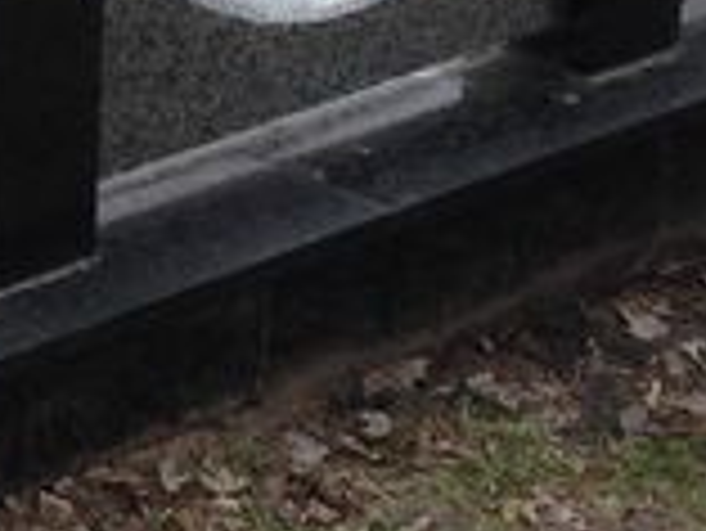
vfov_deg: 6.7
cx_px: -697
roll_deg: -0.5
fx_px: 4286
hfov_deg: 8.9
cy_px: -828
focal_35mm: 210
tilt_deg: -10.5
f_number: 2.4
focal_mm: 4.12
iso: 50
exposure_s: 1/120
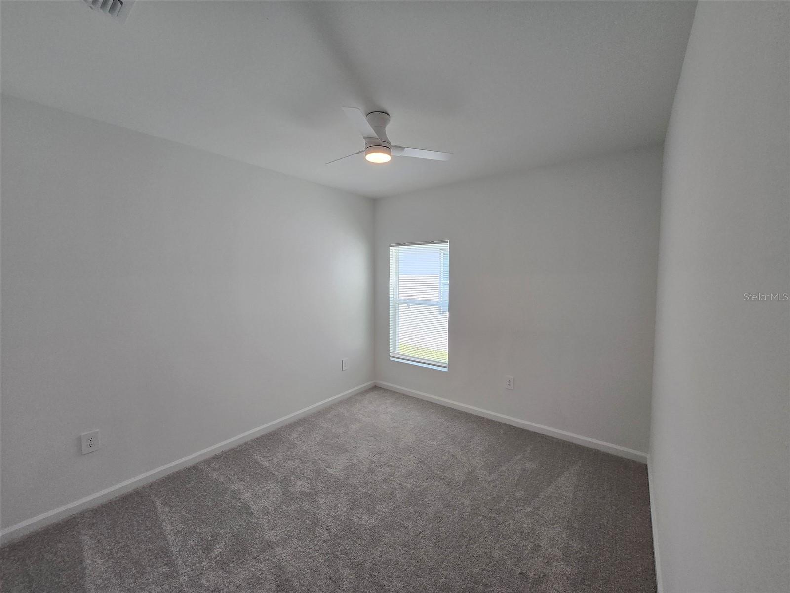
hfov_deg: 106.2
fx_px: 297
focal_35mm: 13
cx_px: 395
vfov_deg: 89.9
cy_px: 296
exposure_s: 1/60
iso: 80
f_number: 2.2
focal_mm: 1.7
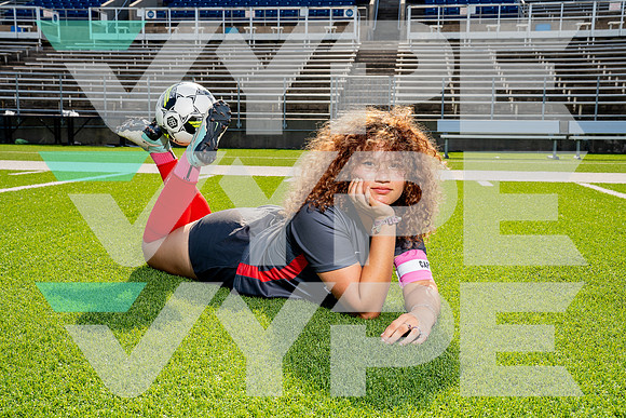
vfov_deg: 33.4
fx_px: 696
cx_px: 313
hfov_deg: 48.4
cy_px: 209
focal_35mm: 40
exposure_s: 1/250
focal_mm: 40
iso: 320
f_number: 10
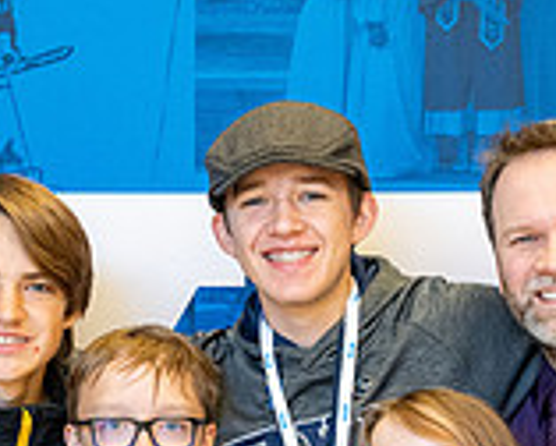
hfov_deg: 14.2
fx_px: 2224
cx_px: 234
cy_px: 589
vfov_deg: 11.2
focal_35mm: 135
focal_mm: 39
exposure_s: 1/160
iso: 1250
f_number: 3.2
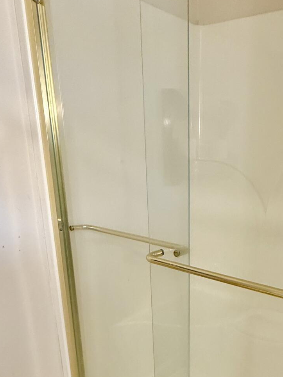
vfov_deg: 59.4
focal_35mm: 29
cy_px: 267
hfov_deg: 46.1
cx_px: 220
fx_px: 316
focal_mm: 2.22
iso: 400
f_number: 2.2
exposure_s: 1/60
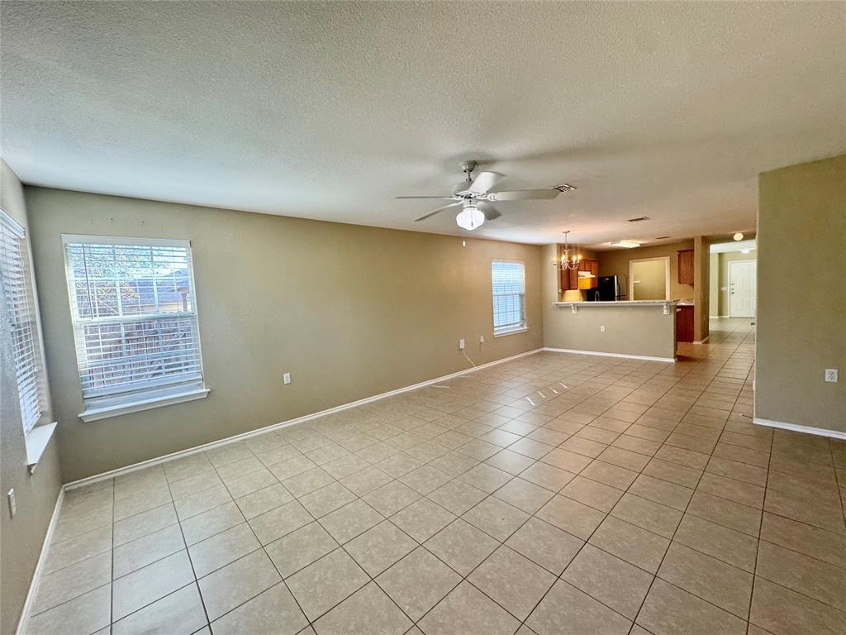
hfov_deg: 102.1
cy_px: 318
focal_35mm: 14
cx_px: 423
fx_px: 342
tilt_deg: -4.1
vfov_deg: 85.7
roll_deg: +2.6
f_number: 2.2
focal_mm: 2.22
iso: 200
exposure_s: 1/120
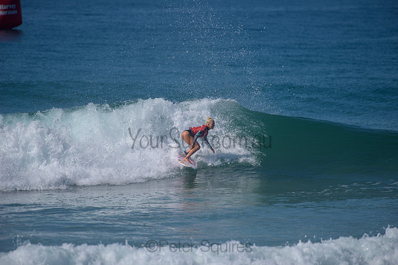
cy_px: 132
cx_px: 199
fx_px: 5529
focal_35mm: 500
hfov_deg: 4.1
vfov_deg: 2.8
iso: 140
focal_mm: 500
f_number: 5.6
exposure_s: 1/2000
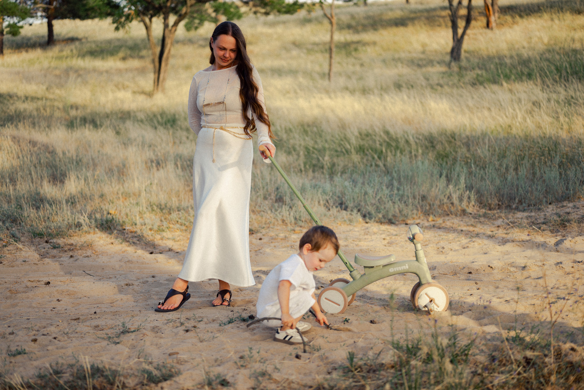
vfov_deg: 27.0
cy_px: 195
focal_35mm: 50
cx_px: 292
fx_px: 811
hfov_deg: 39.6
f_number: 1.8
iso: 100
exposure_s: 1/1000
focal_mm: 50
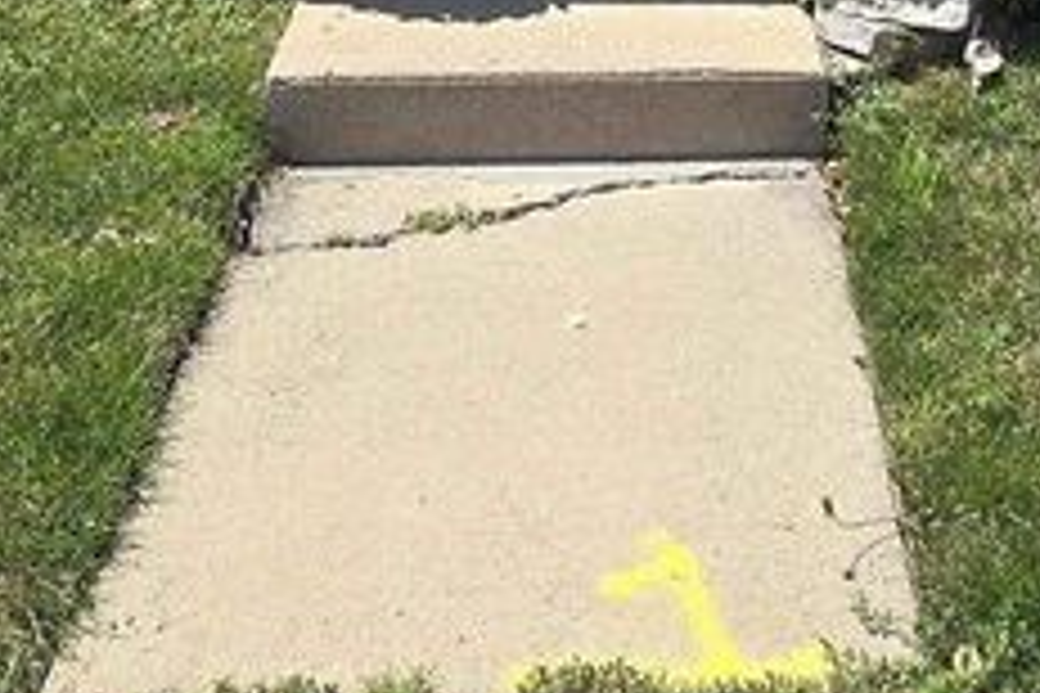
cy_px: -824
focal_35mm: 60
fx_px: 1733
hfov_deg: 32.8
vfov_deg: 15.8
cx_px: 774
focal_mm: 2.2
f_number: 2.2
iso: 50
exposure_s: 1/1704
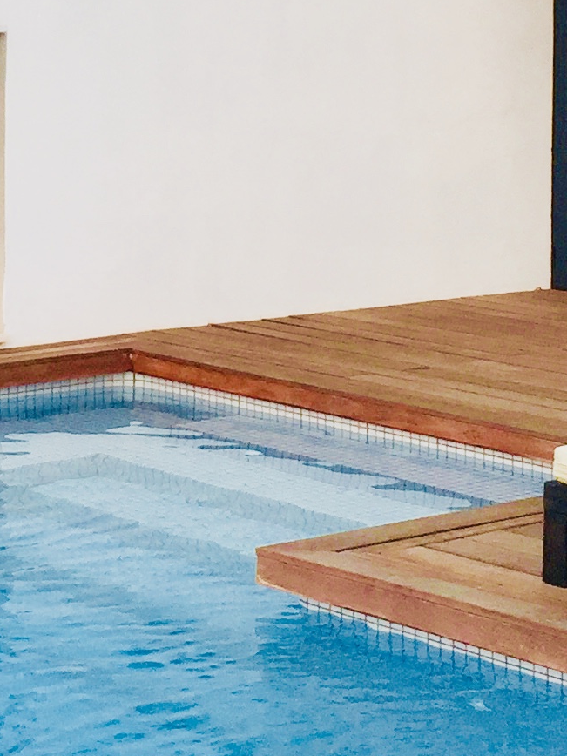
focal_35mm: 109
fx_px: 2381
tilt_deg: +0.4
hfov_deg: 13.5
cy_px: 24
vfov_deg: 17.7
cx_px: 128
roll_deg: -0.4
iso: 40
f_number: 2.2
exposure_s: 1/100
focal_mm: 4.15
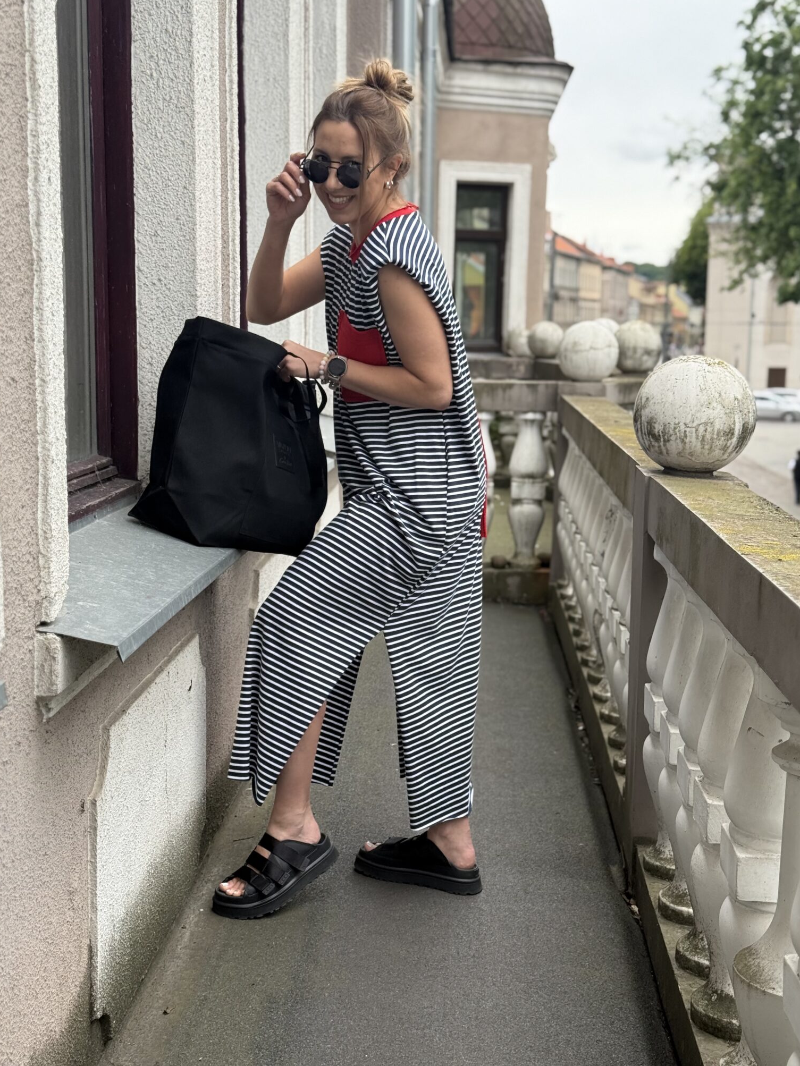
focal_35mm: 49
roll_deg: -0.7
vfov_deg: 38.9
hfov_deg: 29.7
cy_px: 522
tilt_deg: -8.2
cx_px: 402
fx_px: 1510
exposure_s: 1/1149
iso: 100
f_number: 1.78
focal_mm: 6.76
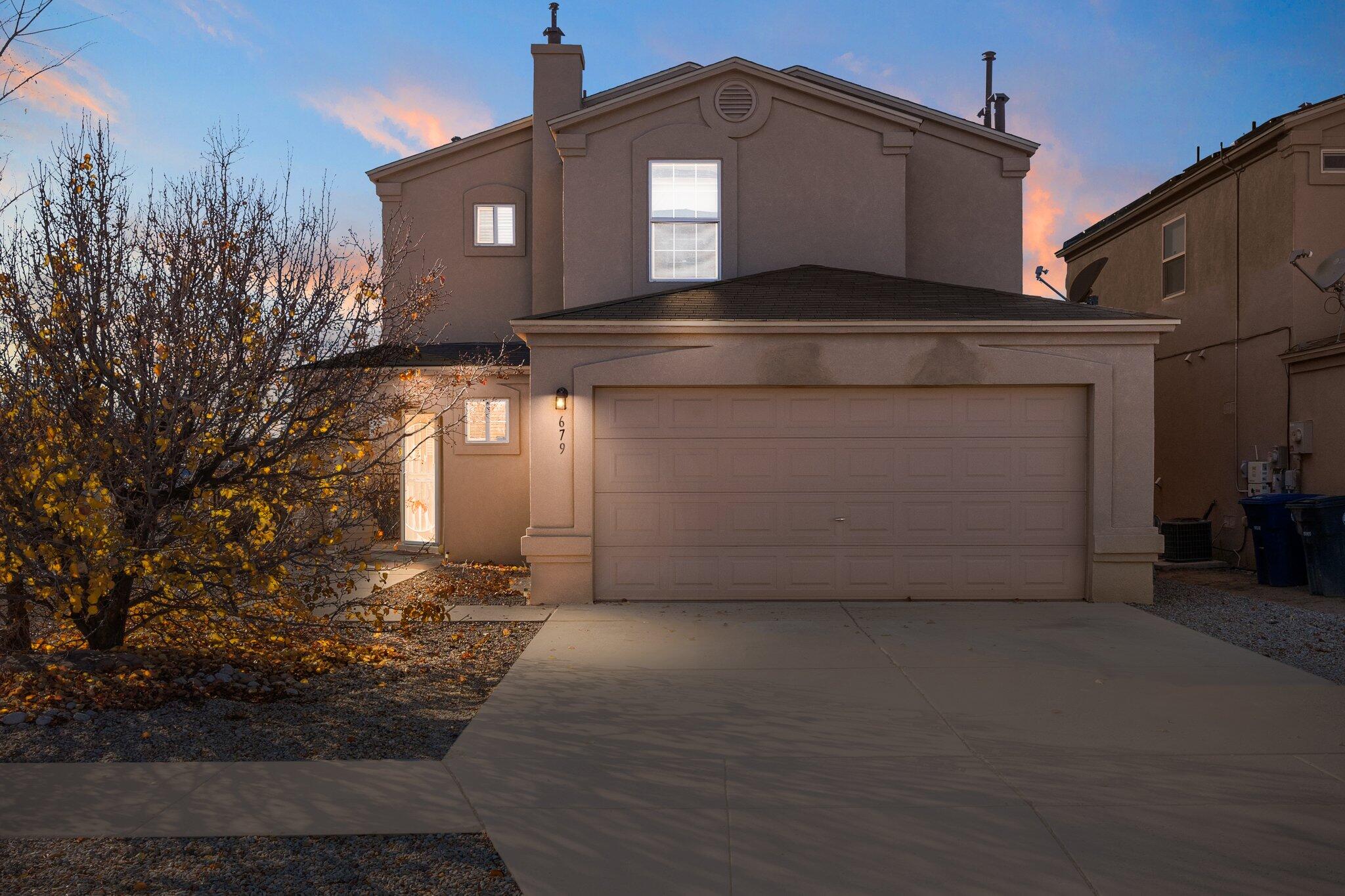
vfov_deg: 42.3
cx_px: 672
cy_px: 448
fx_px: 1158
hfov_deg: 60.3
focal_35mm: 31
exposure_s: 1/400
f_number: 9
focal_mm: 21
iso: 320
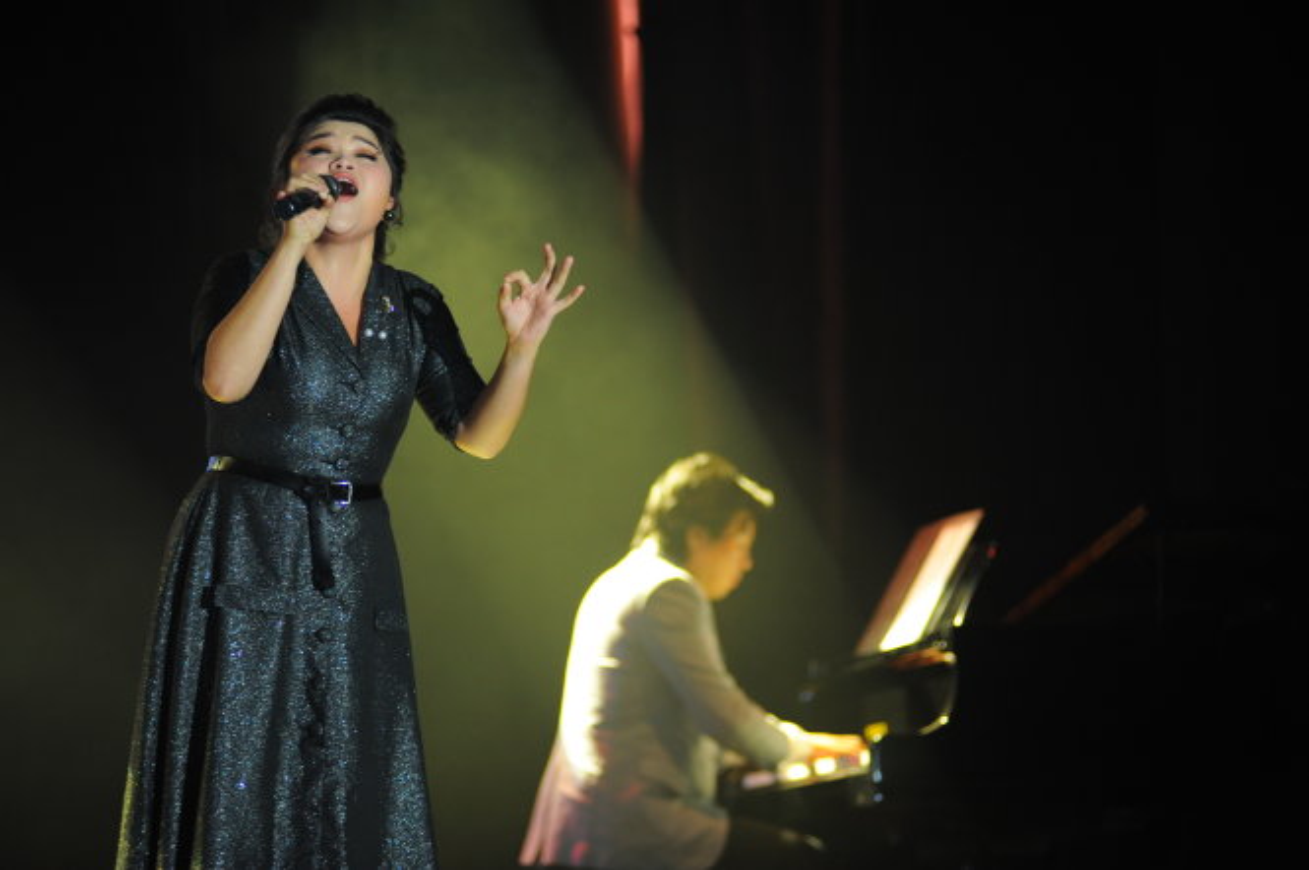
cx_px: 654
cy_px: 435
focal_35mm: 145
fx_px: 5267
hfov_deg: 14.2
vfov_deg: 9.4
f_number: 2.8
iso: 1250
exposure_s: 1/80
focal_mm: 145
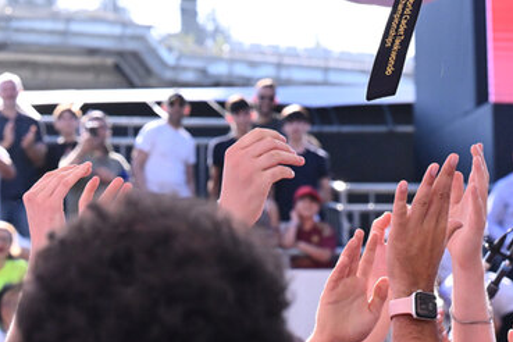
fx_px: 2764
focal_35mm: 194
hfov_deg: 10.6
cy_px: -115
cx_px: 439
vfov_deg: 7.0
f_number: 5.6
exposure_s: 1/2000
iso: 2000
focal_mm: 70
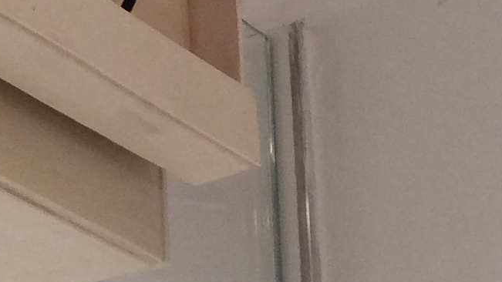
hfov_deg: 15.0
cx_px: 199
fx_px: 1903
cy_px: -59
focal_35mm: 143
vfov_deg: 8.4
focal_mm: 3.3
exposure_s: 1/24
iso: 80
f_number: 2.4
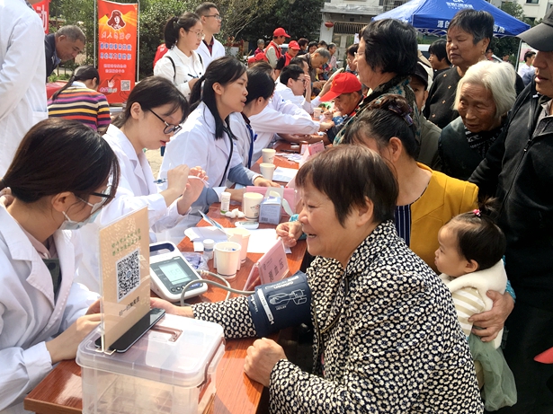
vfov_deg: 42.9
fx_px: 527
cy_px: 185
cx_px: 266
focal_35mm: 33
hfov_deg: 55.3
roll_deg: -4.3
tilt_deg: -14.5
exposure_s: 1/905
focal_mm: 4.15
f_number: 2.2
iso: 25
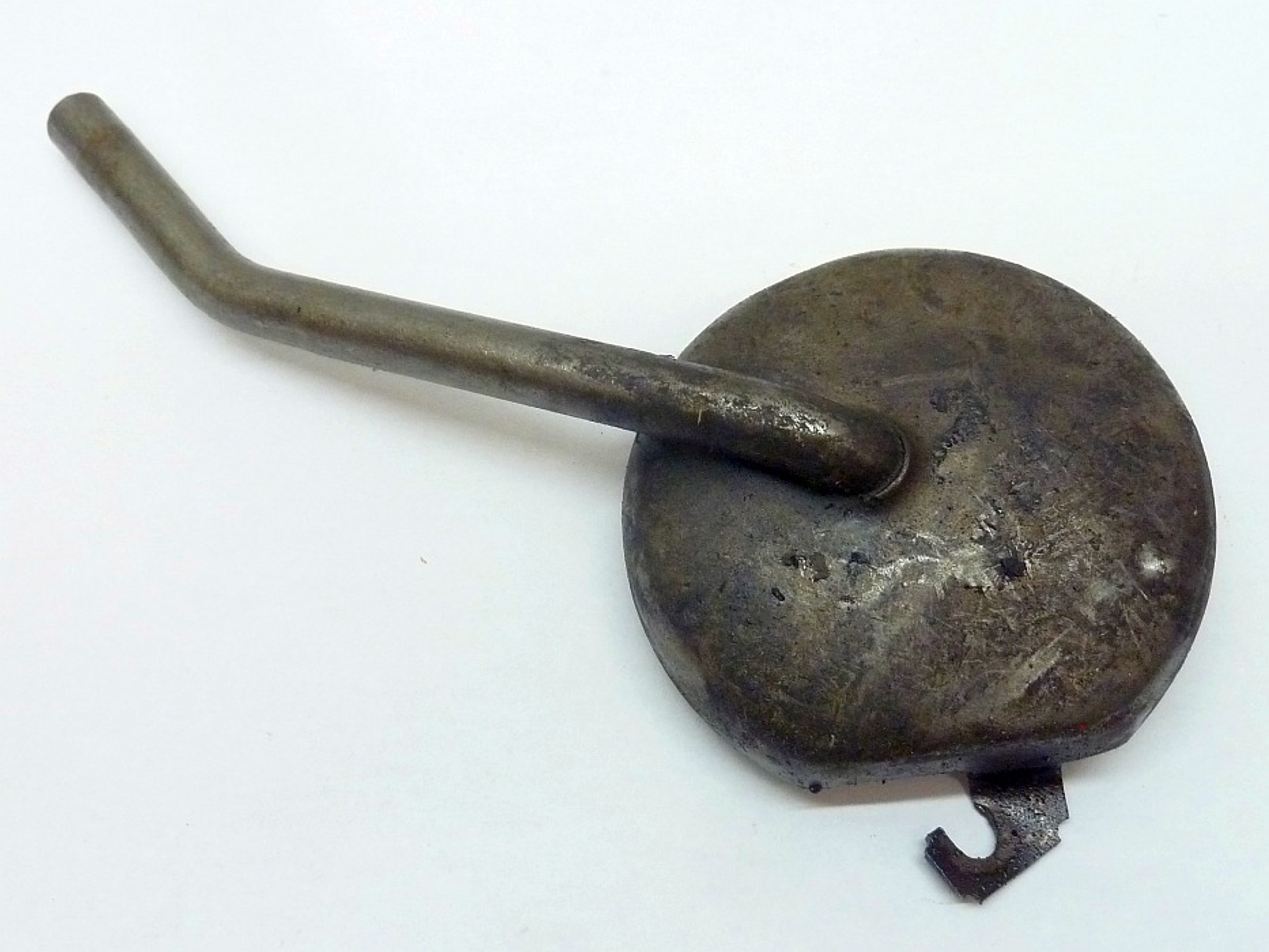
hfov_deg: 56.8
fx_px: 1173
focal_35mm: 32
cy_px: 476
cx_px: 634
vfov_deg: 44.2
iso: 400
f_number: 3.5
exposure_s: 1/30
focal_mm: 5.3
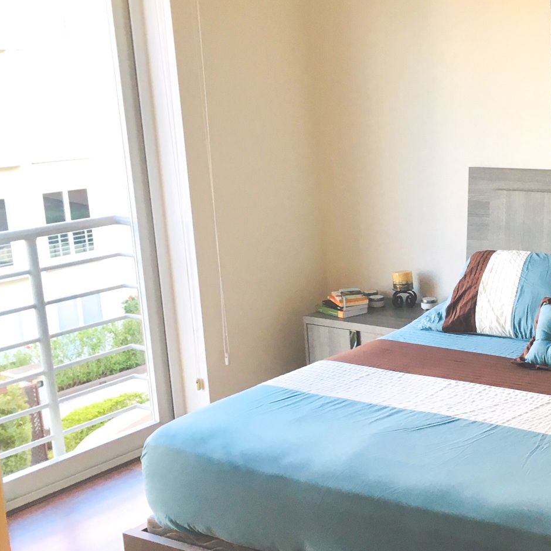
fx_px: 990
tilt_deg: -14.8
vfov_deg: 31.0
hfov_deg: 29.7
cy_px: 318
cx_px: 502
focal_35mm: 55
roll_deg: +1.2
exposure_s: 1/30
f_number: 2.2
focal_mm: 4.15
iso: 25
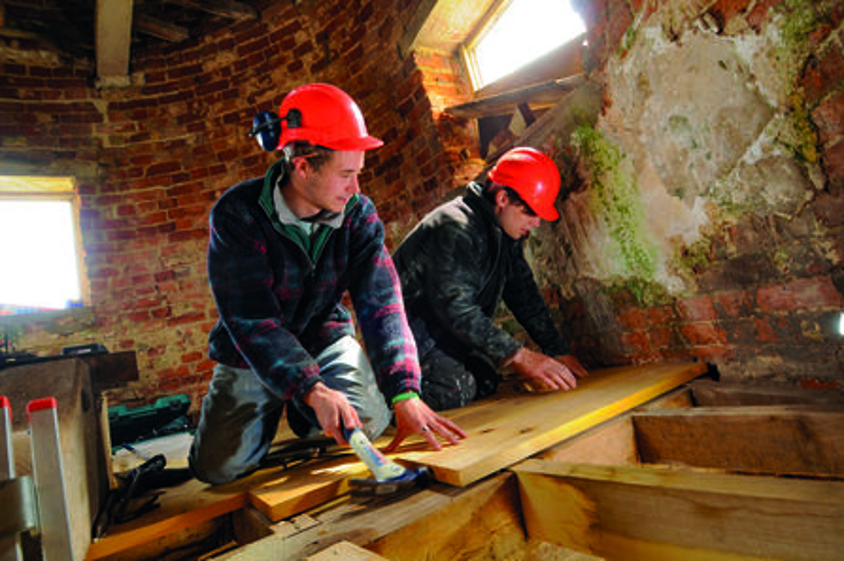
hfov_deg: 90.1
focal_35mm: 18
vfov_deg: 67.3
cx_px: 422
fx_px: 422
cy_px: 280
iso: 250
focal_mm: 12
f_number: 6.3
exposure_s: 1/20
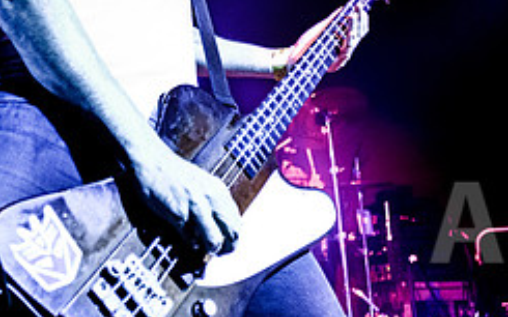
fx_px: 900
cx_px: 151
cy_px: -1
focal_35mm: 65
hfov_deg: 31.2
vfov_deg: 19.4
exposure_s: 1/320
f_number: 3.2
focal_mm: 25
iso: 2000
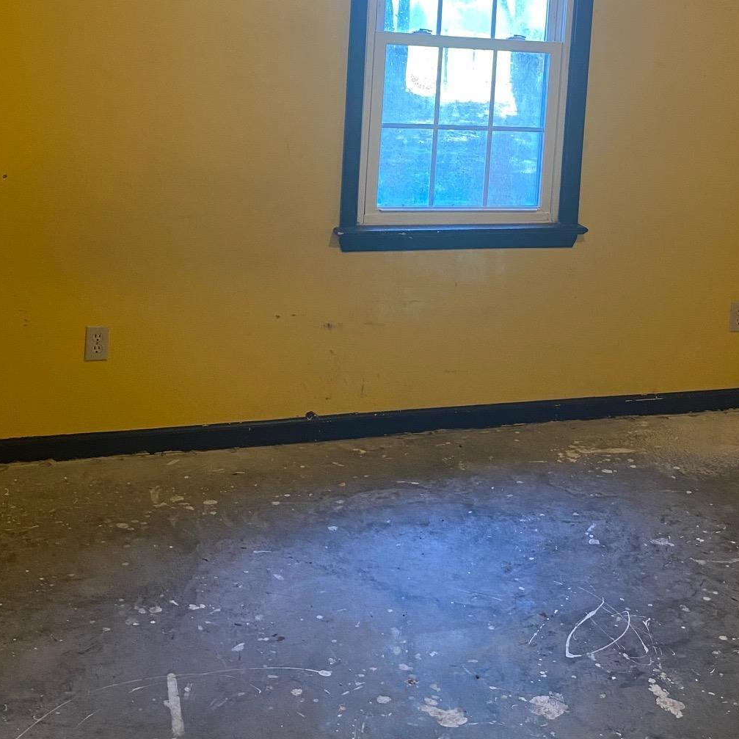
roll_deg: -3.7
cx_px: 457
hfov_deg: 36.6
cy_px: 117
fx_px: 1111
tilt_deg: -3.8
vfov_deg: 35.2
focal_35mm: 46
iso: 200
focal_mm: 4.25
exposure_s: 1/60
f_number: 1.8
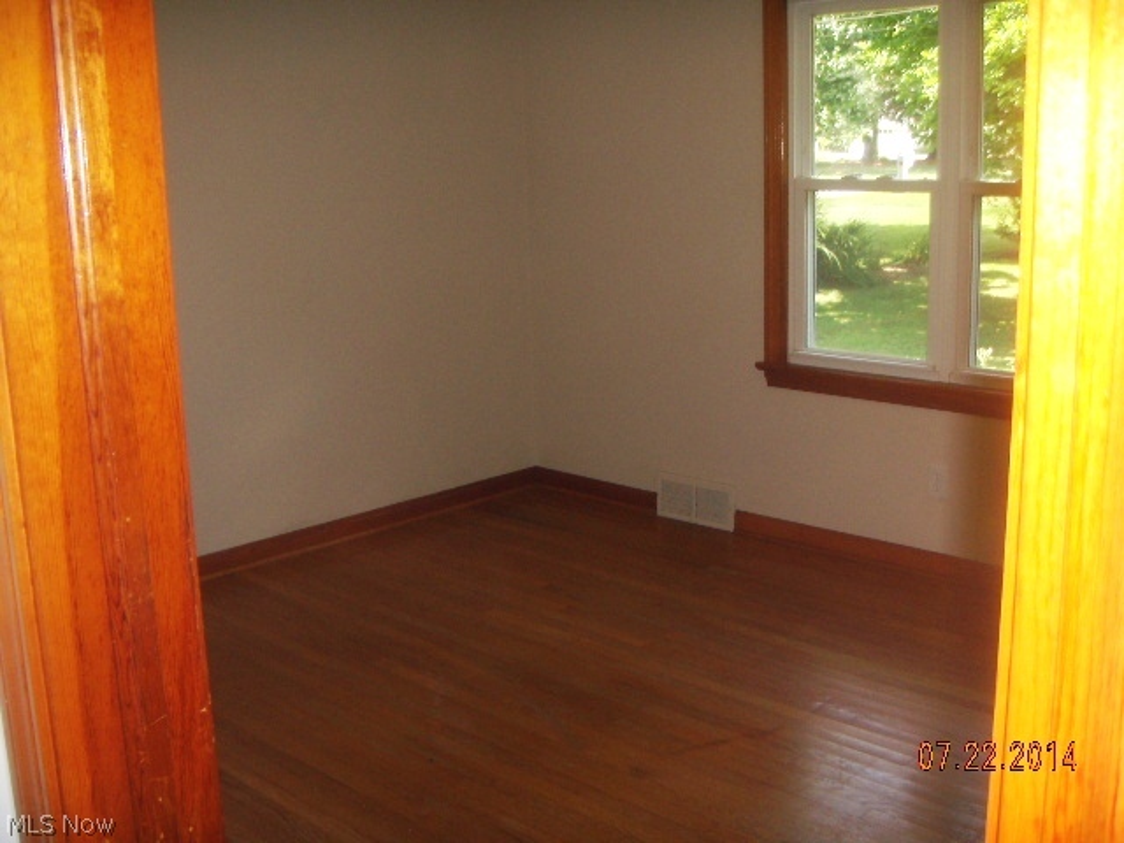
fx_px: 1234
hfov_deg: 49.0
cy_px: 422
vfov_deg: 37.7
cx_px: 562
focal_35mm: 38
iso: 64
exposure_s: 1/60.2
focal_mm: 6.4
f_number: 3.5
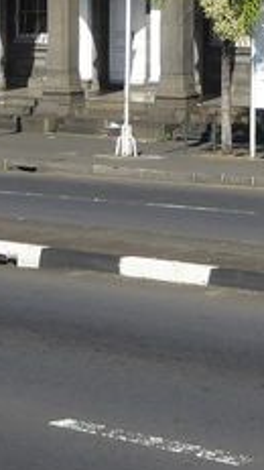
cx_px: 205
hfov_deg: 8.9
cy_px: 2
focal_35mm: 136
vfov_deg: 15.5
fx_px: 1692
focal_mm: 6.3
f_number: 3.7
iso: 80
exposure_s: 1/800
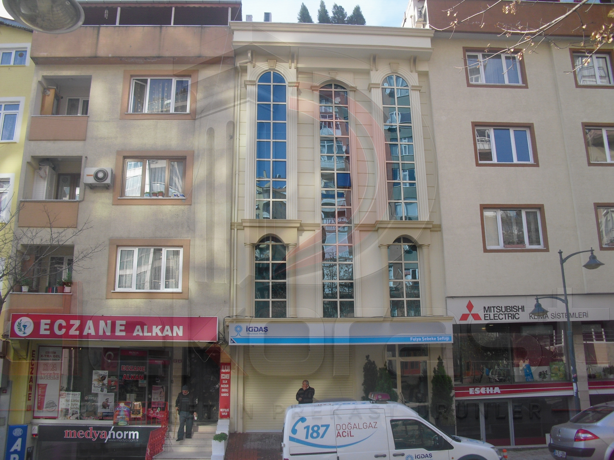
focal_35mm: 36
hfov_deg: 51.4
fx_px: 639
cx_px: 307
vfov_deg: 39.7
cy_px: 230
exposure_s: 1/80
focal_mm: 6.3
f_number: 7.8
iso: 100
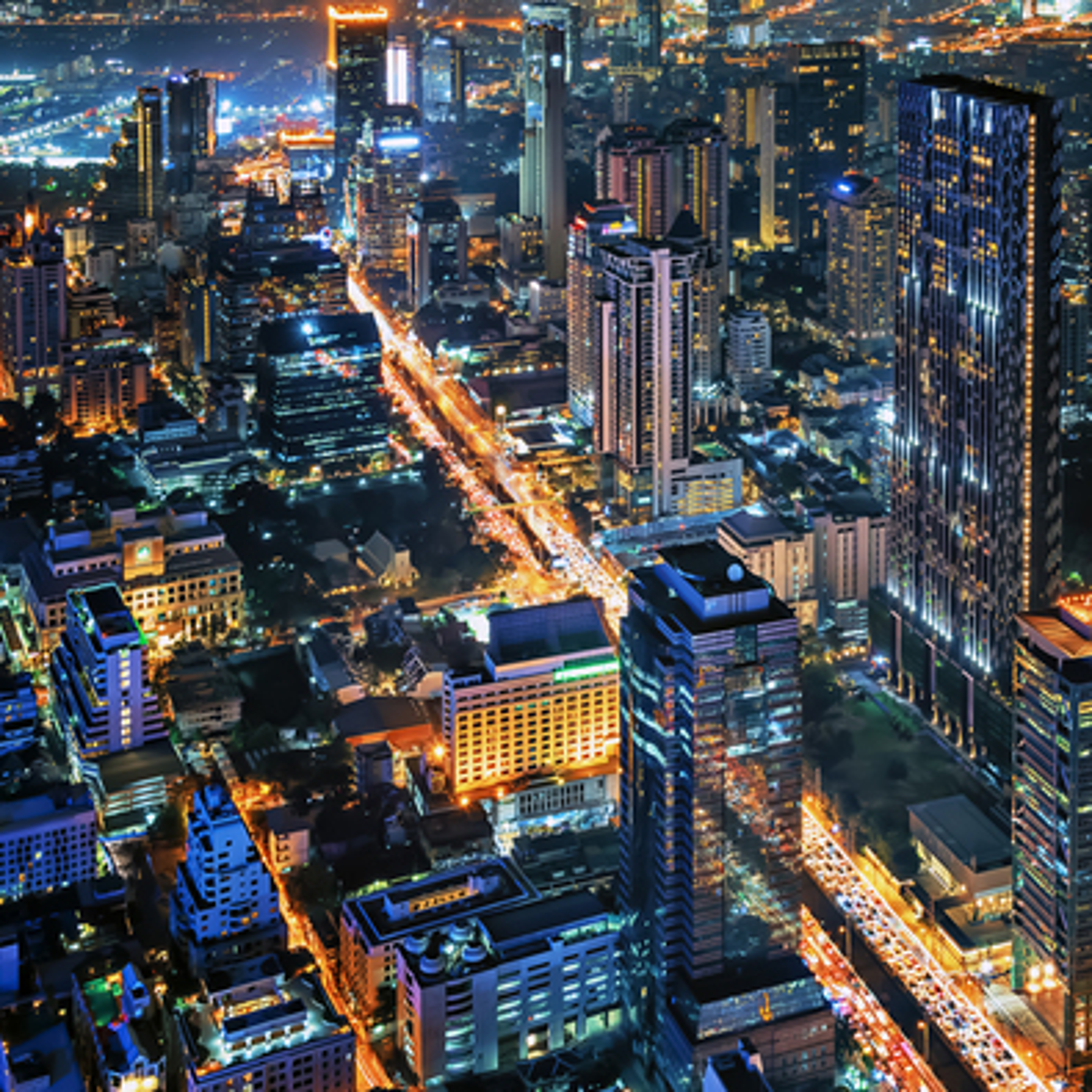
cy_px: 550
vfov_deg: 34.7
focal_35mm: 49
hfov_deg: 34.4
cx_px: 708
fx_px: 1749
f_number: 8
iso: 64
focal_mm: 38
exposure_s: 13
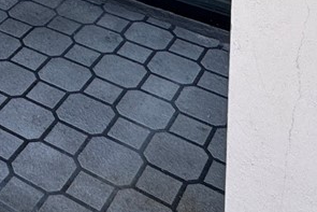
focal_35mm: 79
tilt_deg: -3.5
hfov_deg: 22.7
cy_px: -314
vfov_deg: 12.8
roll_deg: -0.2
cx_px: -104
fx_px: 696
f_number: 2.2
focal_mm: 2.22
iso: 40
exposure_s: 1/331
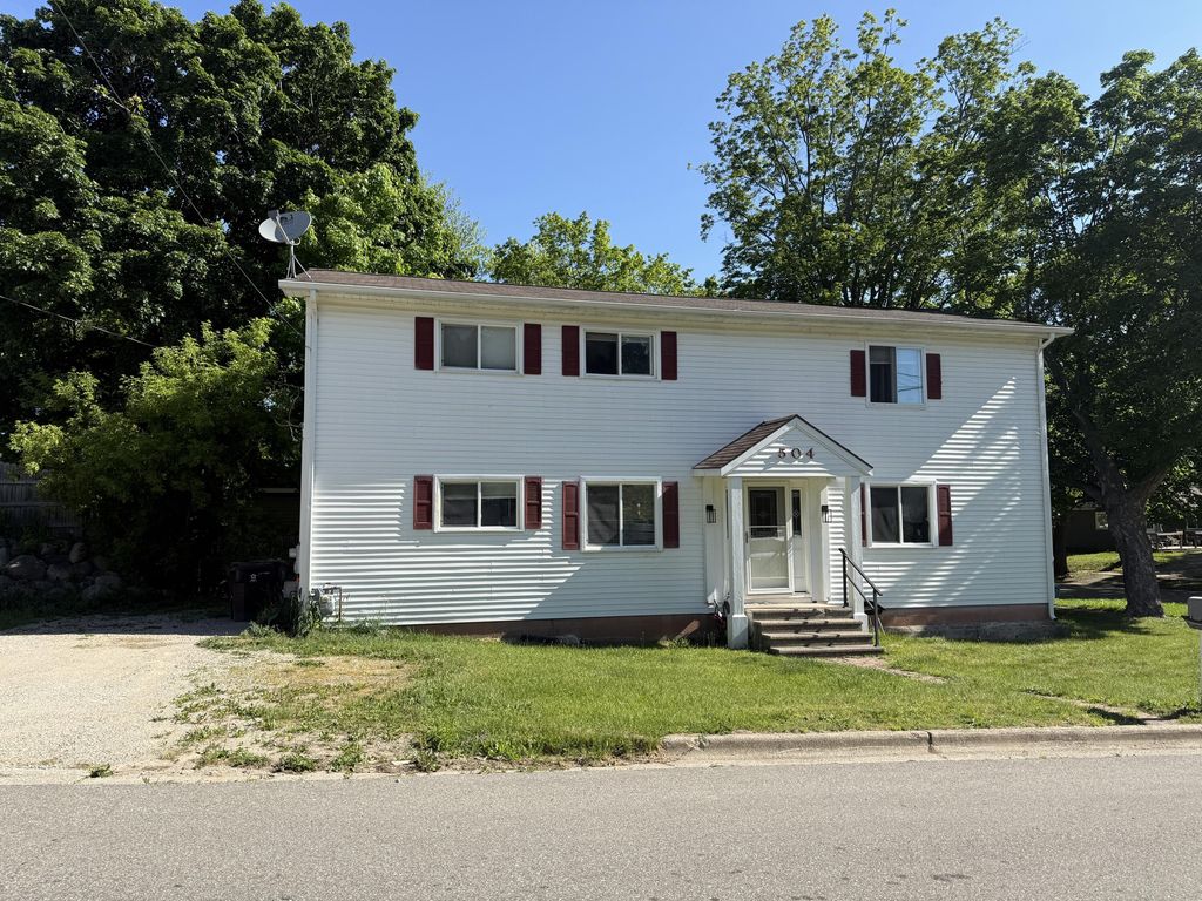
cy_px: 450
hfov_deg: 71.6
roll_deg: +0.0
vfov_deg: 56.8
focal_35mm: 24
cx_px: 601
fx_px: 833
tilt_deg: +3.9
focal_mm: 6.76
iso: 80
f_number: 1.78
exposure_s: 1/3021
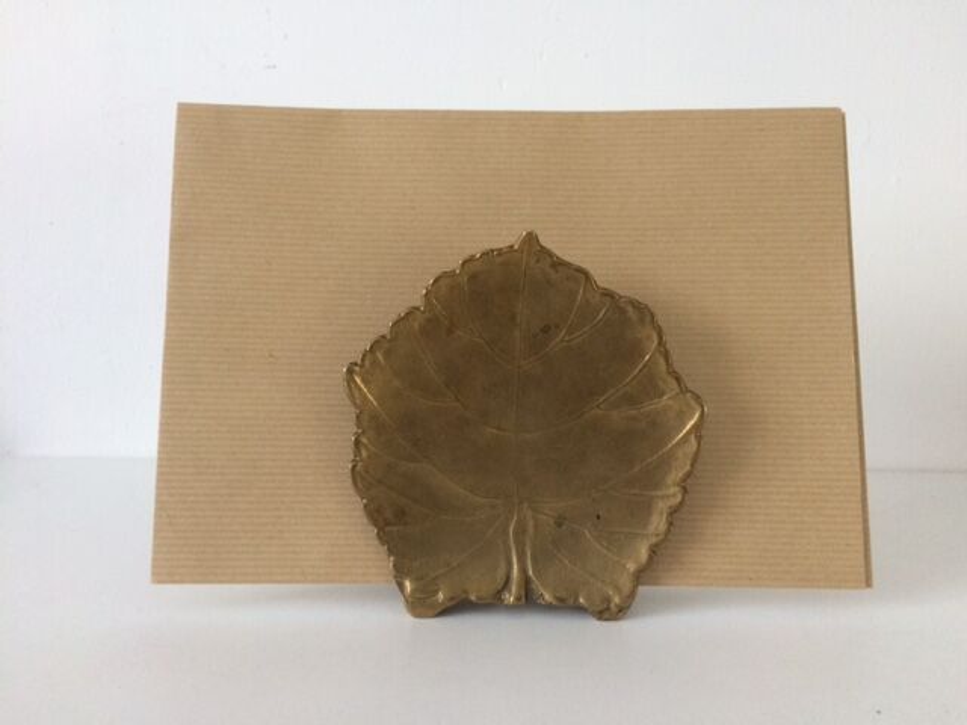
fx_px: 810
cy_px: 362
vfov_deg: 48.2
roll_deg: -1.5
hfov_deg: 61.7
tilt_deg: -8.7
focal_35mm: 29
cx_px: 484
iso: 200
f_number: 2.2
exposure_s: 1/33
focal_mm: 4.15
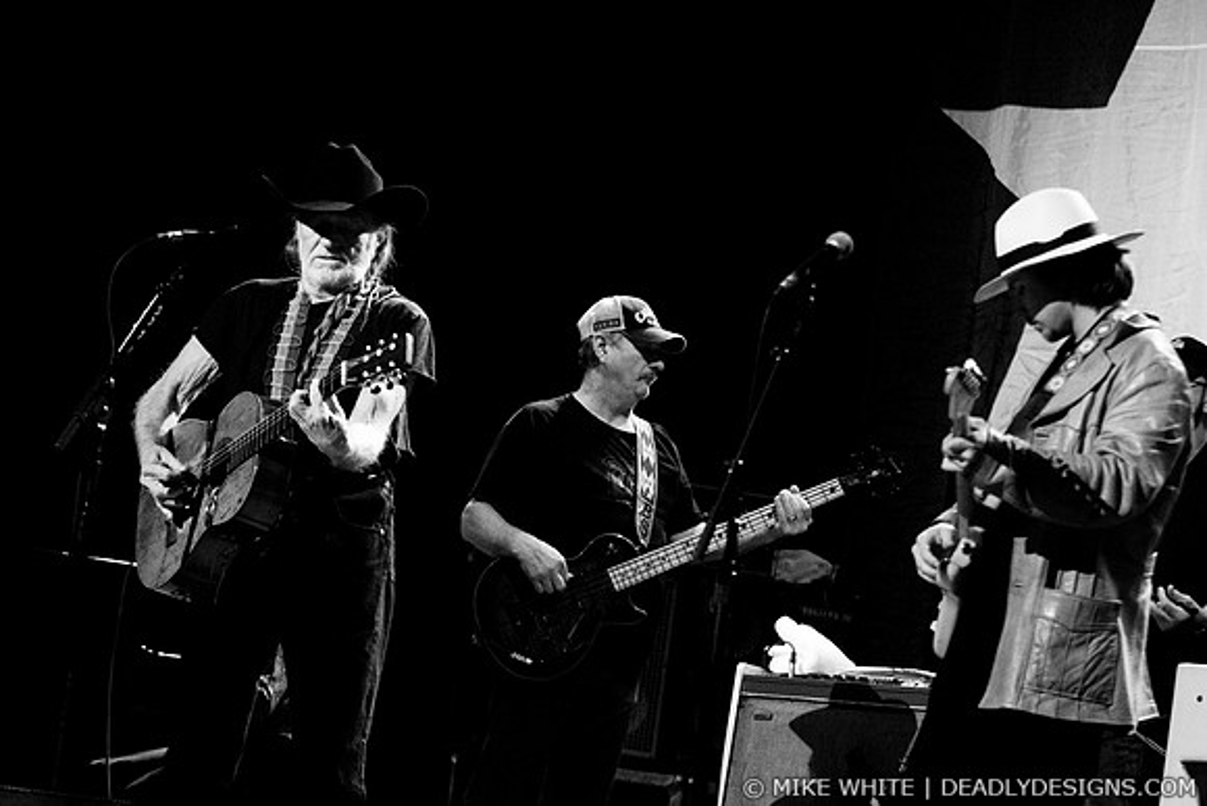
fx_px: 4024
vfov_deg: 11.4
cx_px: 604
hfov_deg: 17.1
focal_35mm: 120
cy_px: 403
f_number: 3.2
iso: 800
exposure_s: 1/320
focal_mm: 80
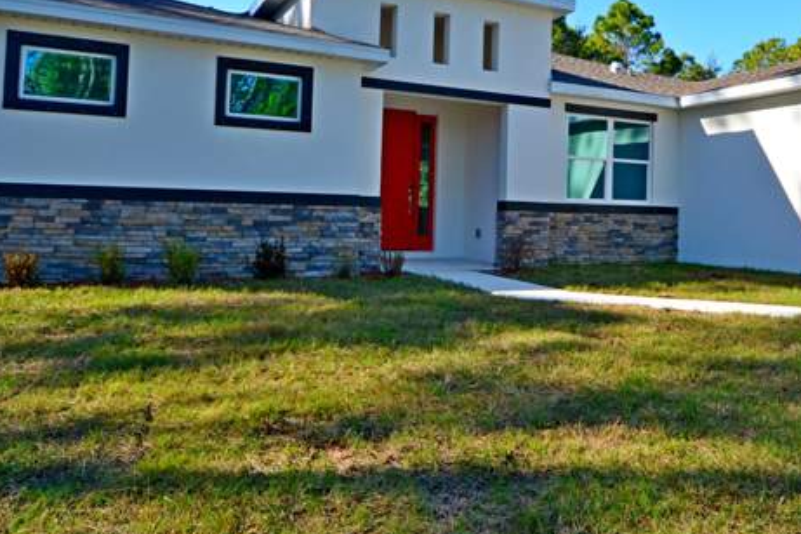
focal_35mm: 34
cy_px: 190
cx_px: 575
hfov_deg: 54.1
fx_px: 753
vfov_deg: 38.7
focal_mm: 13
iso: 180
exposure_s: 1/250
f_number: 8
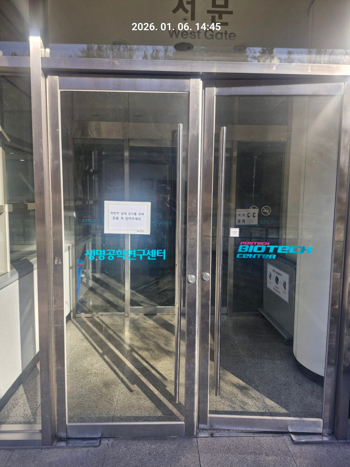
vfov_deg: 73.9
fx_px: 310
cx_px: 175
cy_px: 234
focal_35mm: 23
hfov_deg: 58.9
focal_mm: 5.54
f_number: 1.8
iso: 50
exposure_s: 1/335
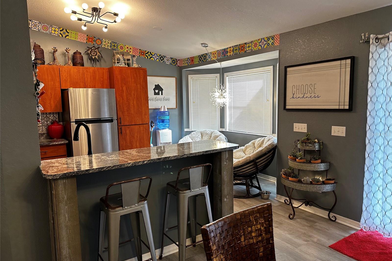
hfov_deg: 71.5
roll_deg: +0.9
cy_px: 134
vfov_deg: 51.3
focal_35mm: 25
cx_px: 196
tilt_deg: -6.4
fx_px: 272
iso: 160
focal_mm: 6.86
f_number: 1.78
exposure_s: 1/120
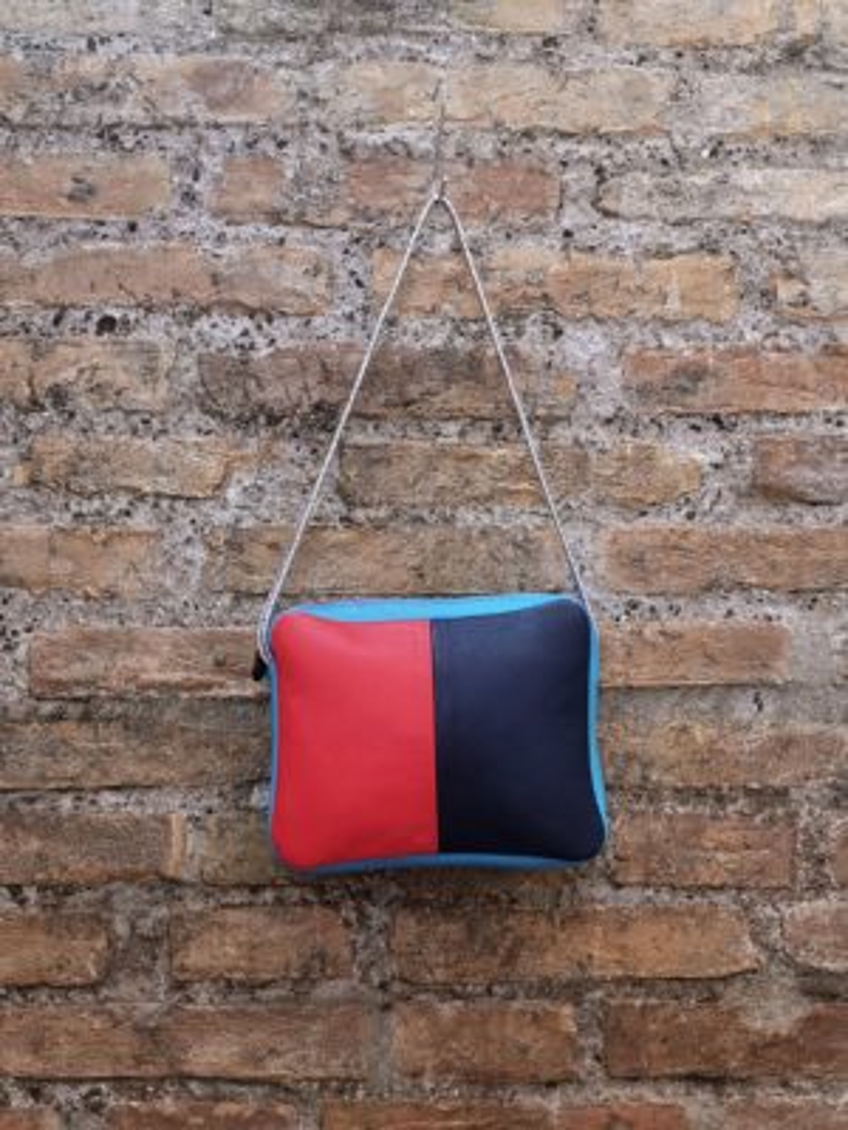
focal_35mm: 43
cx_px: 424
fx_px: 1405
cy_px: 565
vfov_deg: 43.9
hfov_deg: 33.6
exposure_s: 1/50
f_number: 1.8
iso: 160
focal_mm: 5.58
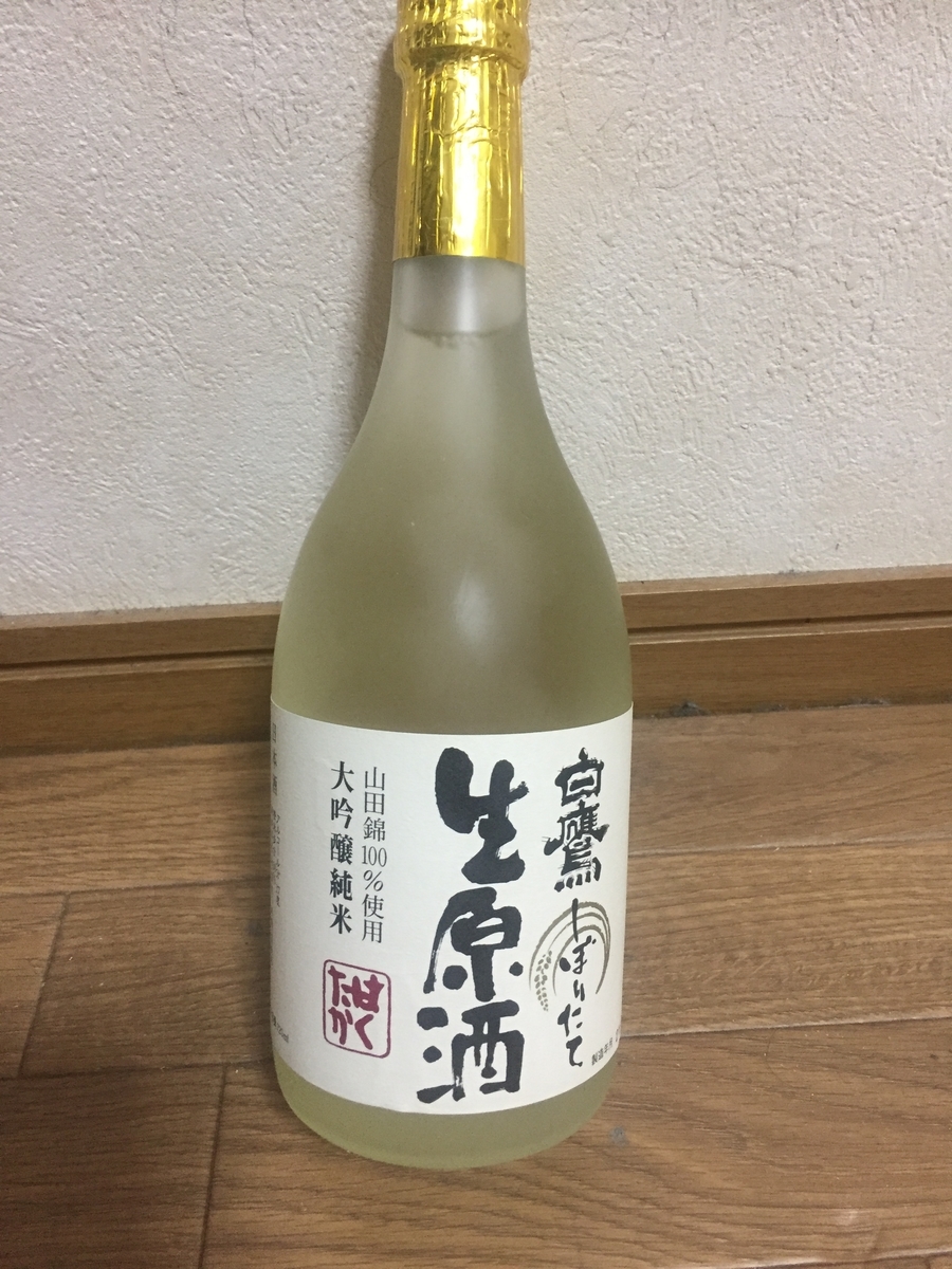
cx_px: 476
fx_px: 1063
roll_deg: +3.2
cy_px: 634
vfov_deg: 61.7
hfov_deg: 48.2
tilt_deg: -40.0
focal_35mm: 29
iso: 200
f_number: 2.2
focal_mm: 4.15
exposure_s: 1/33
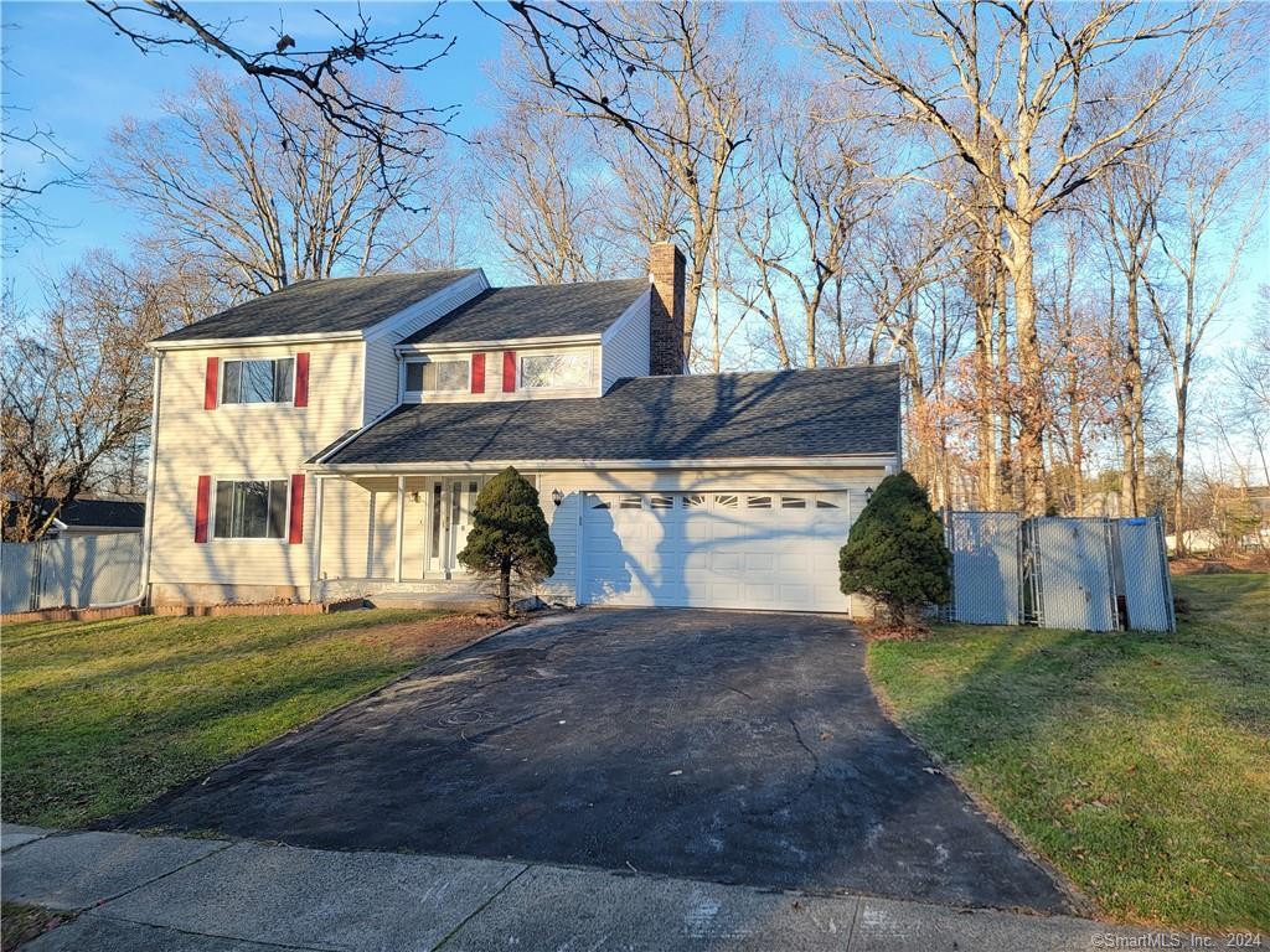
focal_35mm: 24
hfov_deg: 71.6
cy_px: 476
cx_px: 635
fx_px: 881
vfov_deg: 56.8
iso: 16
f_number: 1.8
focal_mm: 6.7
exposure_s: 1/164
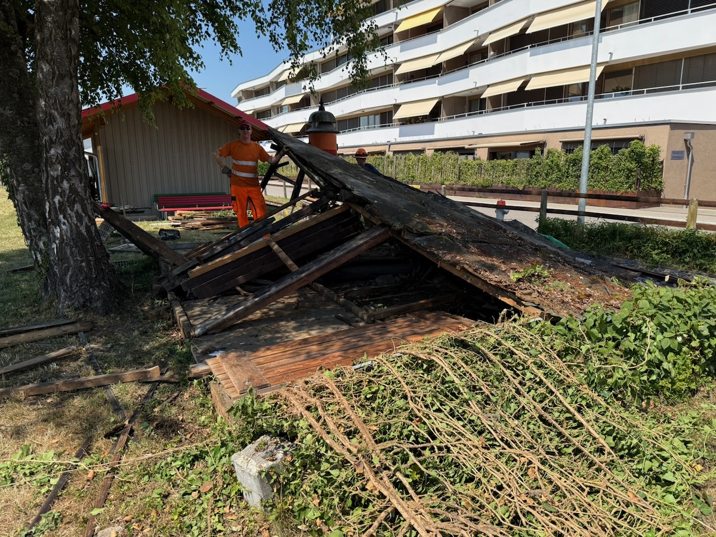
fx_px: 496
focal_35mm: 24
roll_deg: +2.7
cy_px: 268
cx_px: 358
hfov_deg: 71.6
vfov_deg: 56.8
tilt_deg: -12.2
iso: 100
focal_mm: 6.76
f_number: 1.78
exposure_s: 1/3953
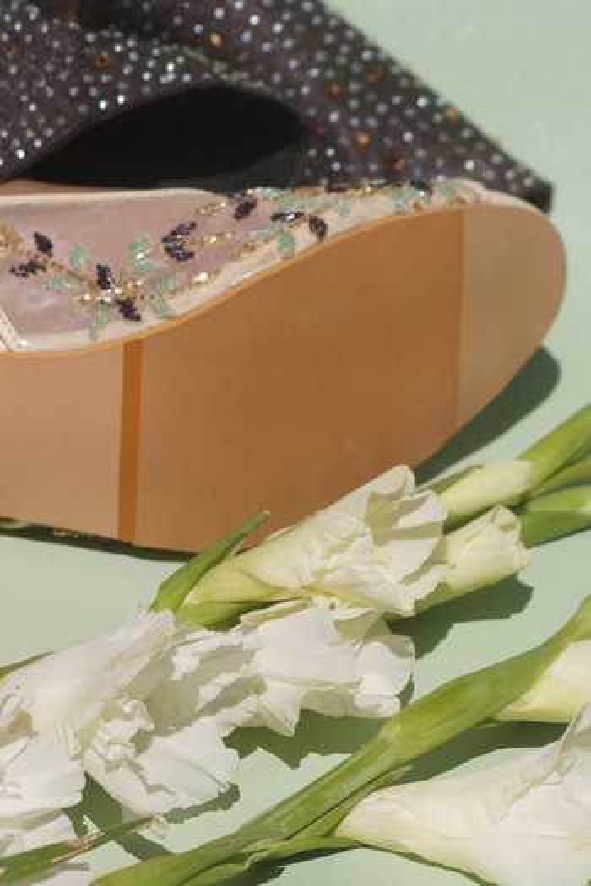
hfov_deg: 6.8
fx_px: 4986
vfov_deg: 10.2
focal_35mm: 202
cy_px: 443
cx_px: 296
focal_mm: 135
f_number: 7.1
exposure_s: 1/640
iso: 100
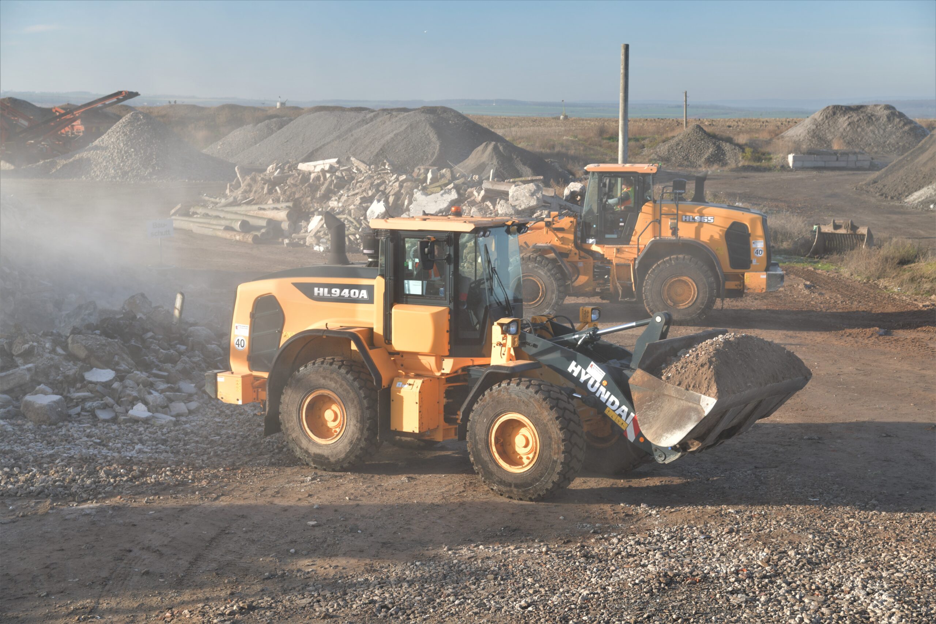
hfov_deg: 32.4
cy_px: 312
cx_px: 468
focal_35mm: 62
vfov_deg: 21.9
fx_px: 1612
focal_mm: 62
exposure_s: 1/60
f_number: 6.3
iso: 64
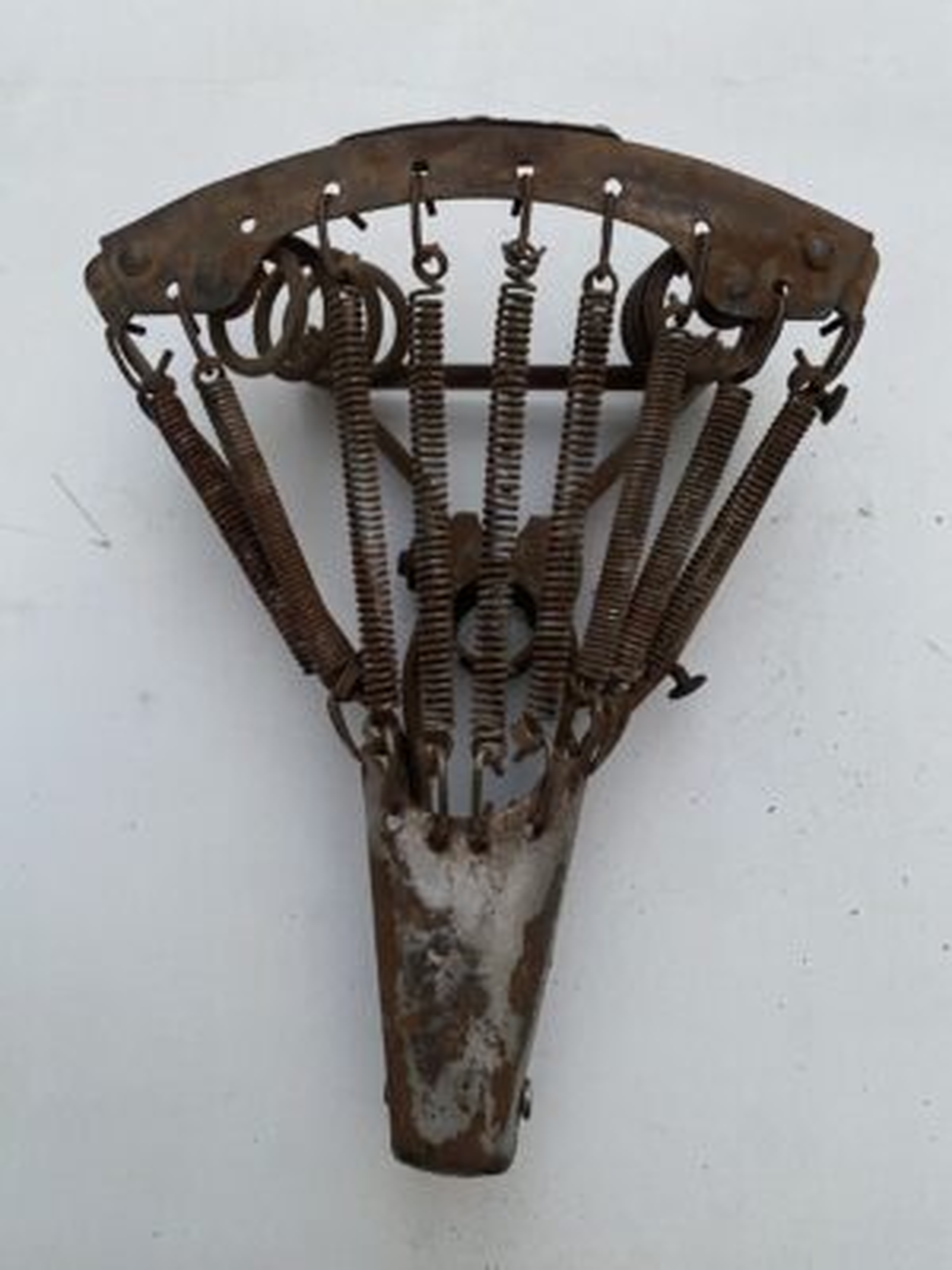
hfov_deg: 53.1
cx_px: 476
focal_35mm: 26
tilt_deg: -78.3
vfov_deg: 67.3
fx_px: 953
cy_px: 635
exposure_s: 1/40
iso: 500
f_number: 1.8
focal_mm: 4.25
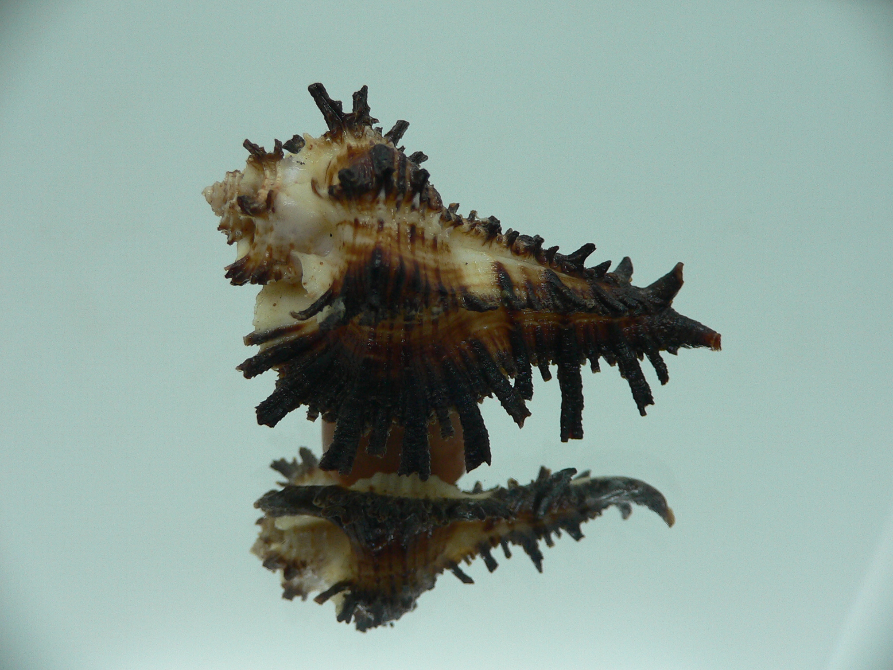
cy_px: 335
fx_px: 903
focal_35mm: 35
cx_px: 446
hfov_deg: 52.6
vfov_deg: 40.7
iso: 100
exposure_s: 1/60
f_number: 2.8
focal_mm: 4.6
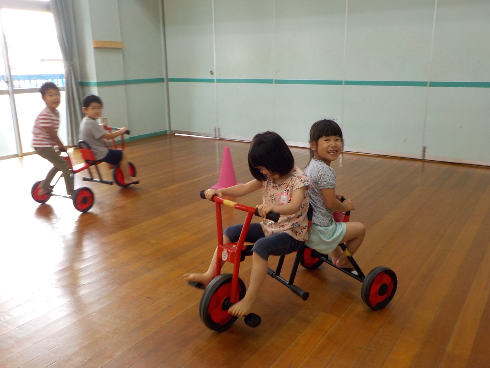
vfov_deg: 46.8
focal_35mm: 30
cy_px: 184
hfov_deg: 60.0
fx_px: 425
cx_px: 245
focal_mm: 4.1
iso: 180
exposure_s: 1/30
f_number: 3.3
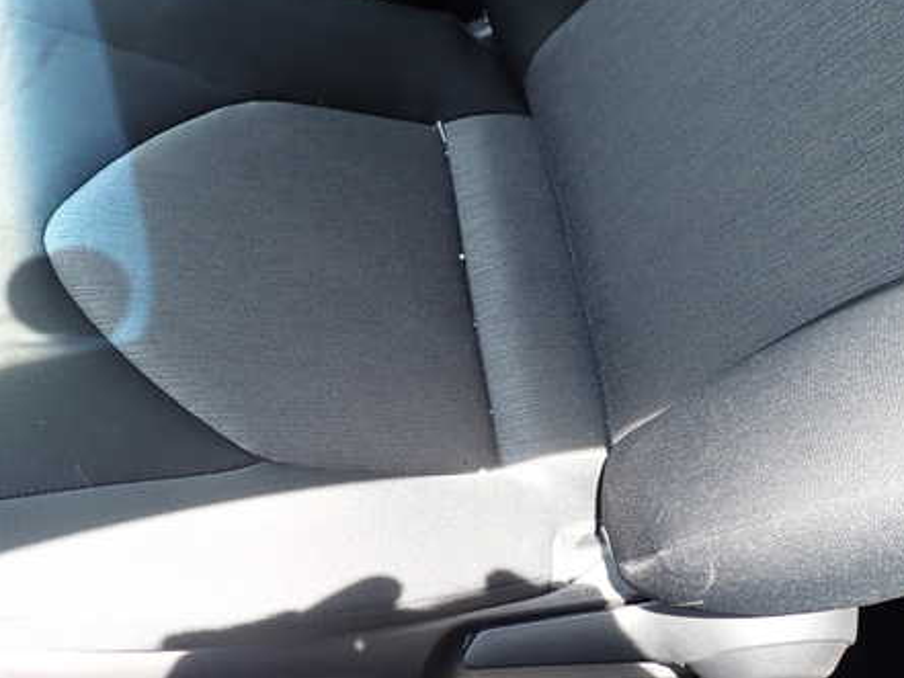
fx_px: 888
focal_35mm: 34
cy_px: 352
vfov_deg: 41.8
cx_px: 334
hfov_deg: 53.3
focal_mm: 4.5
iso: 100
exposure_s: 1/80
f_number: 2.8
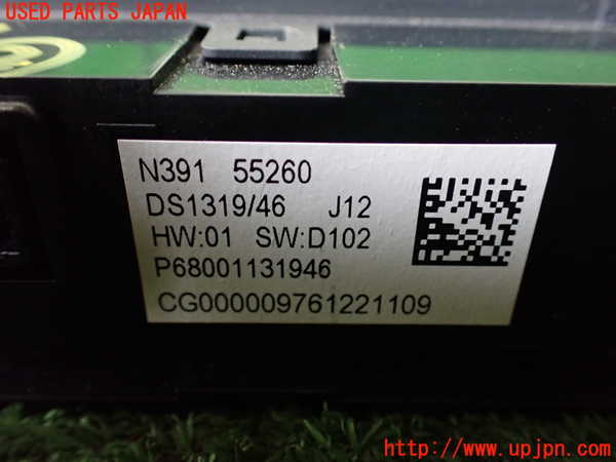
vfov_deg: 46.8
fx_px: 534
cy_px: 231
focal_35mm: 30
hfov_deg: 60.0
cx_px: 308
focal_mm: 5.4
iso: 800
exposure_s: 1/60
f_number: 2.3
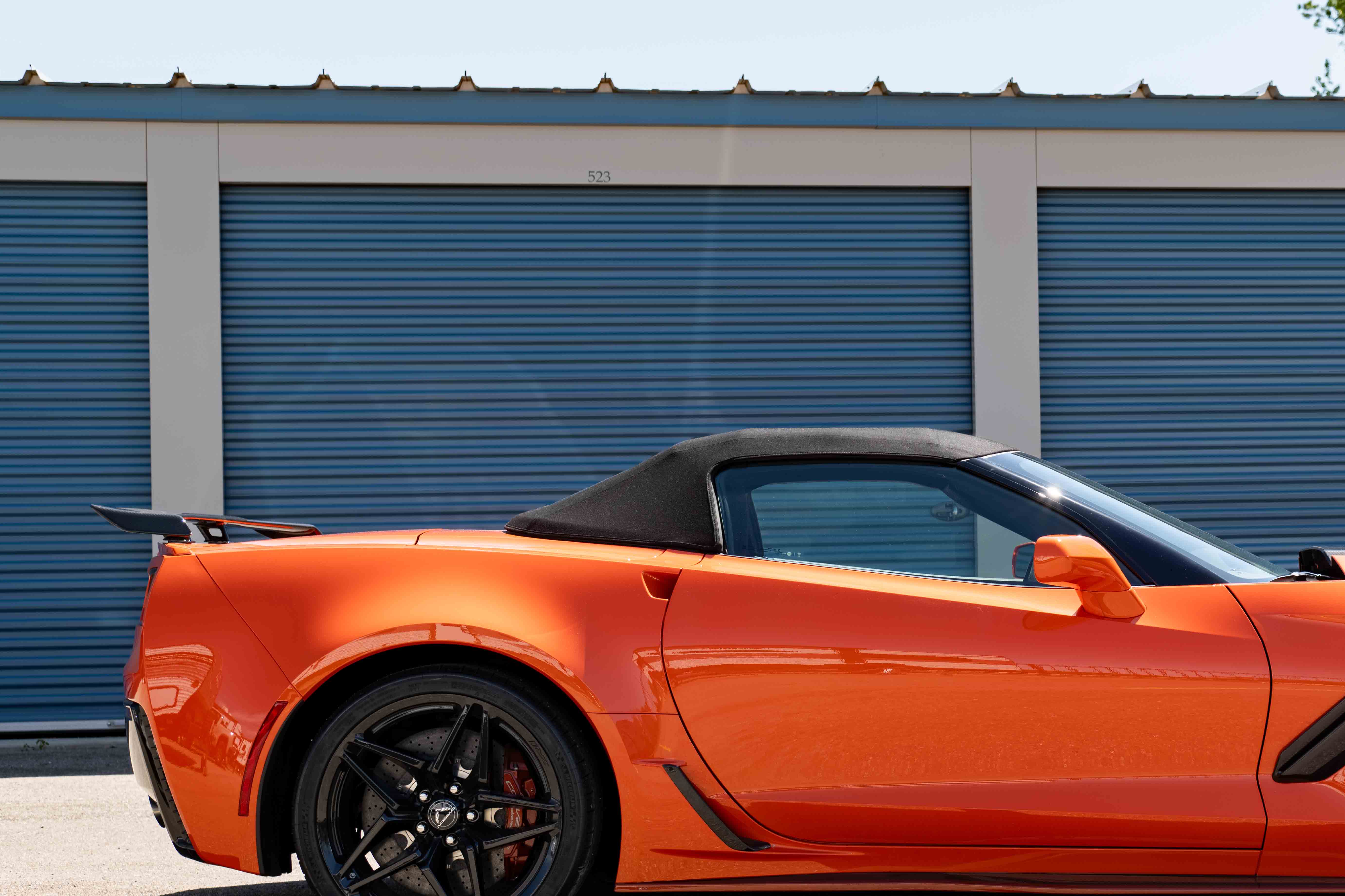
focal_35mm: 75
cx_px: 1004
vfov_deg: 18.2
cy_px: 495
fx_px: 2802
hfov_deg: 26.7
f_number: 6.3
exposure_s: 1/2000
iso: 110
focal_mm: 50
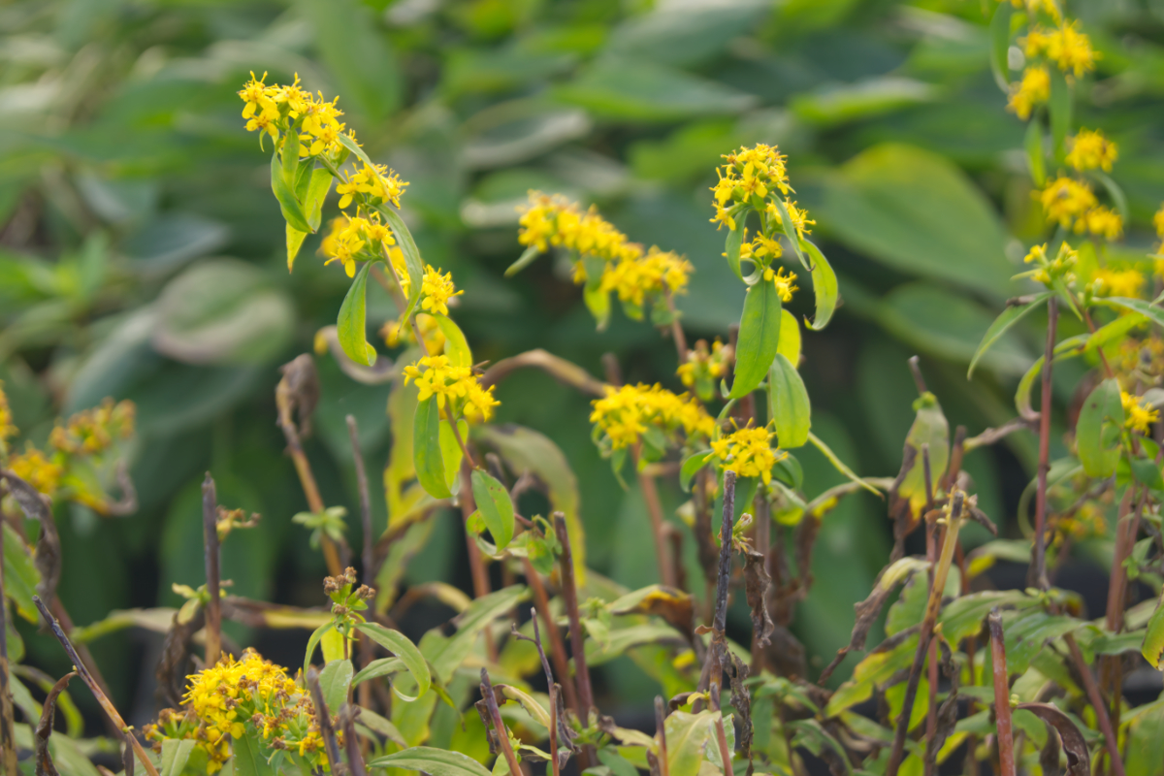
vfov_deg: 16.6
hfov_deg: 24.6
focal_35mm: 82
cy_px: 388
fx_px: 2667
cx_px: 582
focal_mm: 55
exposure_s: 1/100
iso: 160
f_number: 5.6
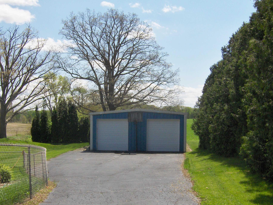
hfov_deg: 44.7
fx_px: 331
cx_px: 115
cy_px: 120
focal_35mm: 42
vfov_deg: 34.3
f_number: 6.9
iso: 100
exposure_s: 1/735
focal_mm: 7.5
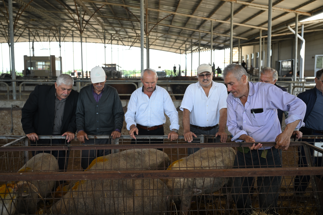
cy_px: 108
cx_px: 162
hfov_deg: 56.5
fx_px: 301
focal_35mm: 34
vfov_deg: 39.4
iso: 560
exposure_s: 1/640
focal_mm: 33.5
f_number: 3.5
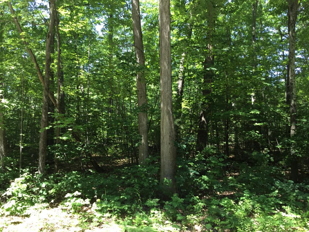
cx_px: 154
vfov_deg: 45.4
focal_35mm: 31
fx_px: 277
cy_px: 116
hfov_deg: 58.4
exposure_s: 1/120
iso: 32
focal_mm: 3.3
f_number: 2.4
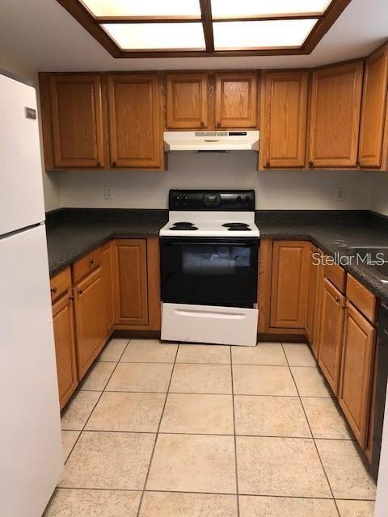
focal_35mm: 28
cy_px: 258
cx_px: 194
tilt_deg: -11.8
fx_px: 418
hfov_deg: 49.7
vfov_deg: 63.4
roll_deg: +1.5
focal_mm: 4
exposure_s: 1/13
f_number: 1.8
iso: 100
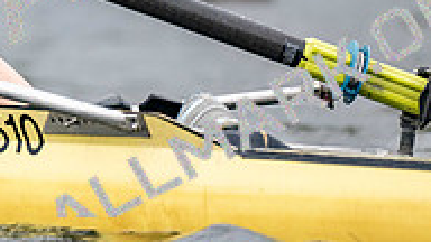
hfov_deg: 1.1
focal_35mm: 1897
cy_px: -167
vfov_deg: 0.6
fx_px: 21680
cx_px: -195
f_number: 4
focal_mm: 600
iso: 560
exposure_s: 1/2500
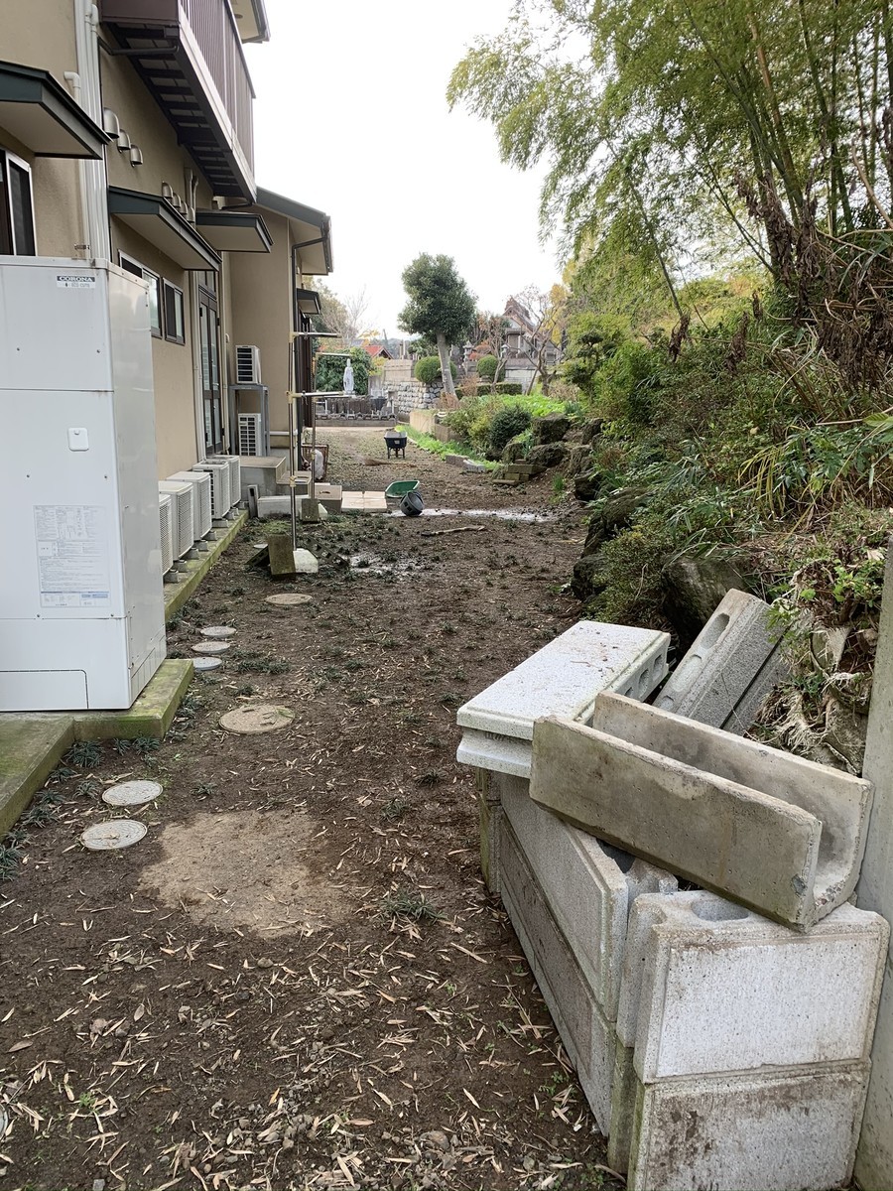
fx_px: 894
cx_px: 446
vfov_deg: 67.3
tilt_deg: -11.4
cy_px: 596
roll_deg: -0.8
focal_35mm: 26
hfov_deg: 53.1
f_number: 1.8
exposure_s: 1/122
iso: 32
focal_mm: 4.25
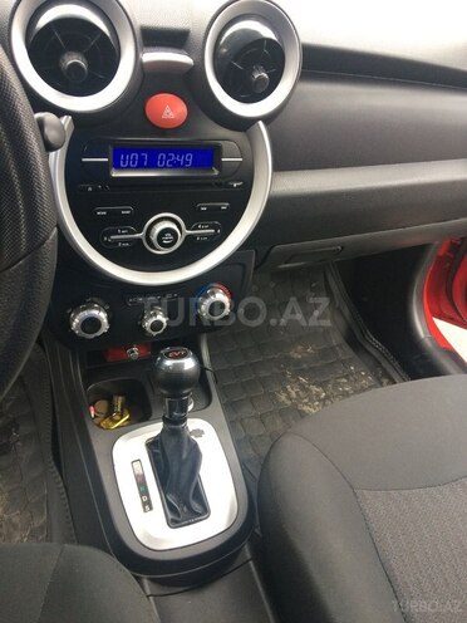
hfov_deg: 48.2
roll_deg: -17.9
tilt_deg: -40.4
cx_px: 234
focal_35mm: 29
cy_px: 312
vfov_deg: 61.7
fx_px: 522
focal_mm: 4.15
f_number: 2.2
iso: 80
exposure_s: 1/33
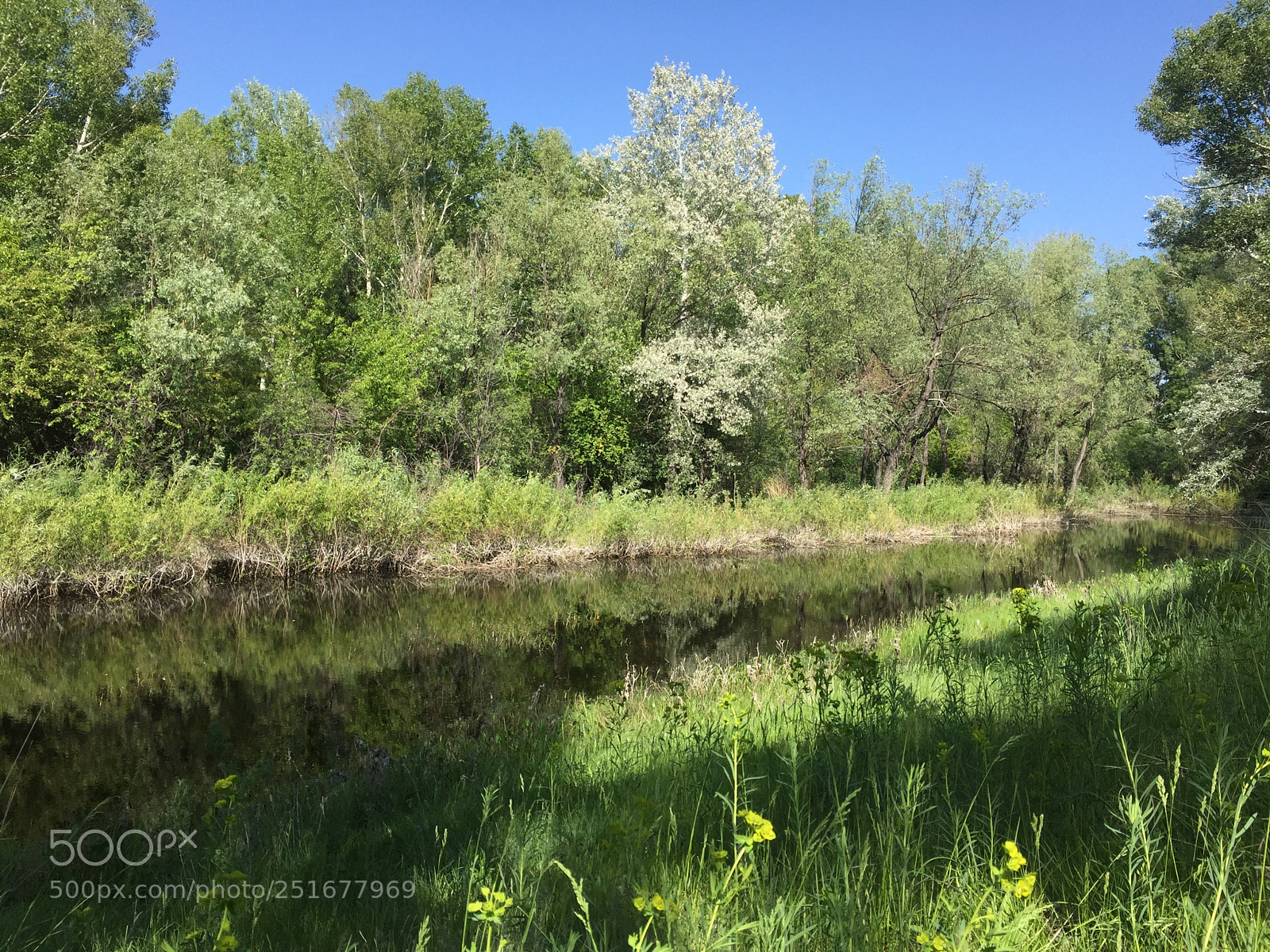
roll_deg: -2.2
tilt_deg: +0.7
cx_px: 635
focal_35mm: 29
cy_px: 476
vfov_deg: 48.2
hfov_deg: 61.7
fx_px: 1064
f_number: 2.2
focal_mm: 4.15
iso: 32
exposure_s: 1/1236
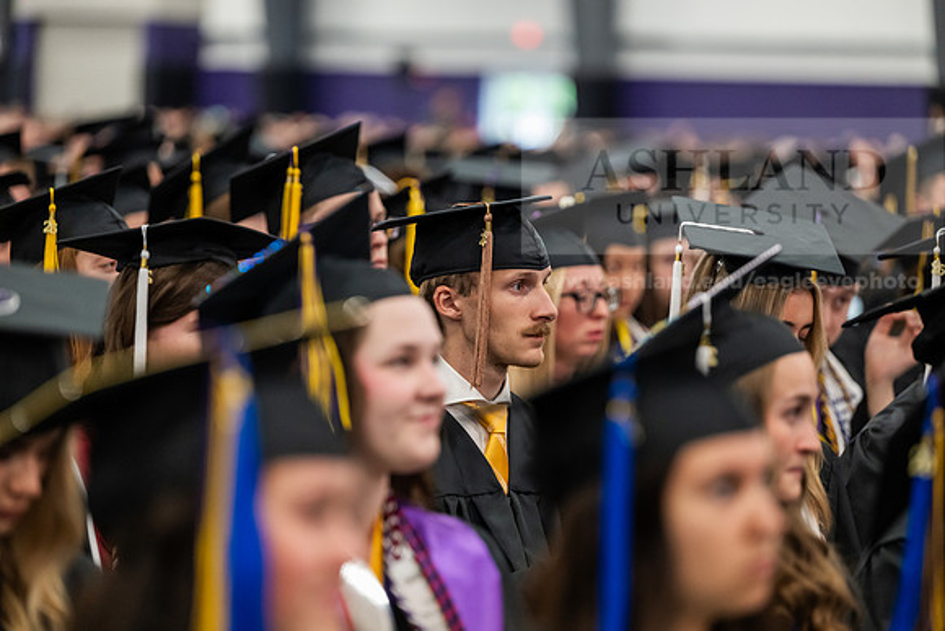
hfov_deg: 12.8
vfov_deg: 8.6
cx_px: 472
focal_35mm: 160
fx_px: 4201
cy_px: 316
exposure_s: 1/200
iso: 2500
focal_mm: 160
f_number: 3.2
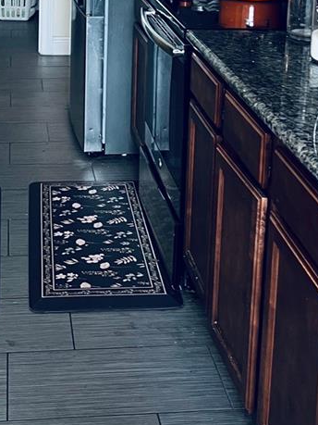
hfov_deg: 21.4
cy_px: 1
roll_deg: +1.0
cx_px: 81
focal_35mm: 68
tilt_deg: -9.3
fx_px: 833
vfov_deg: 27.0
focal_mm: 5.7
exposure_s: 1/60
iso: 160
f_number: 1.5
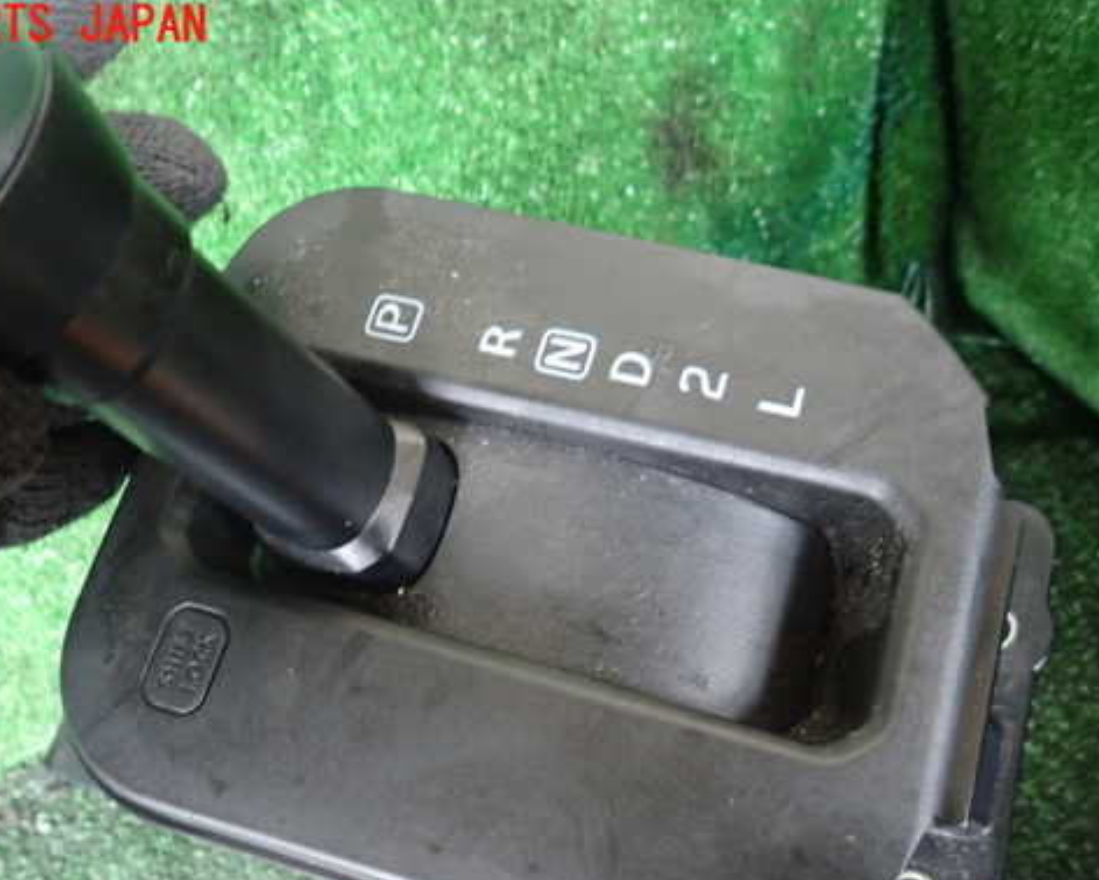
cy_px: 521
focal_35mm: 31
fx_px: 1009
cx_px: 482
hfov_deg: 57.0
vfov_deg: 46.9
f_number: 2
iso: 800
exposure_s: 1/30
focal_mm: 4.5
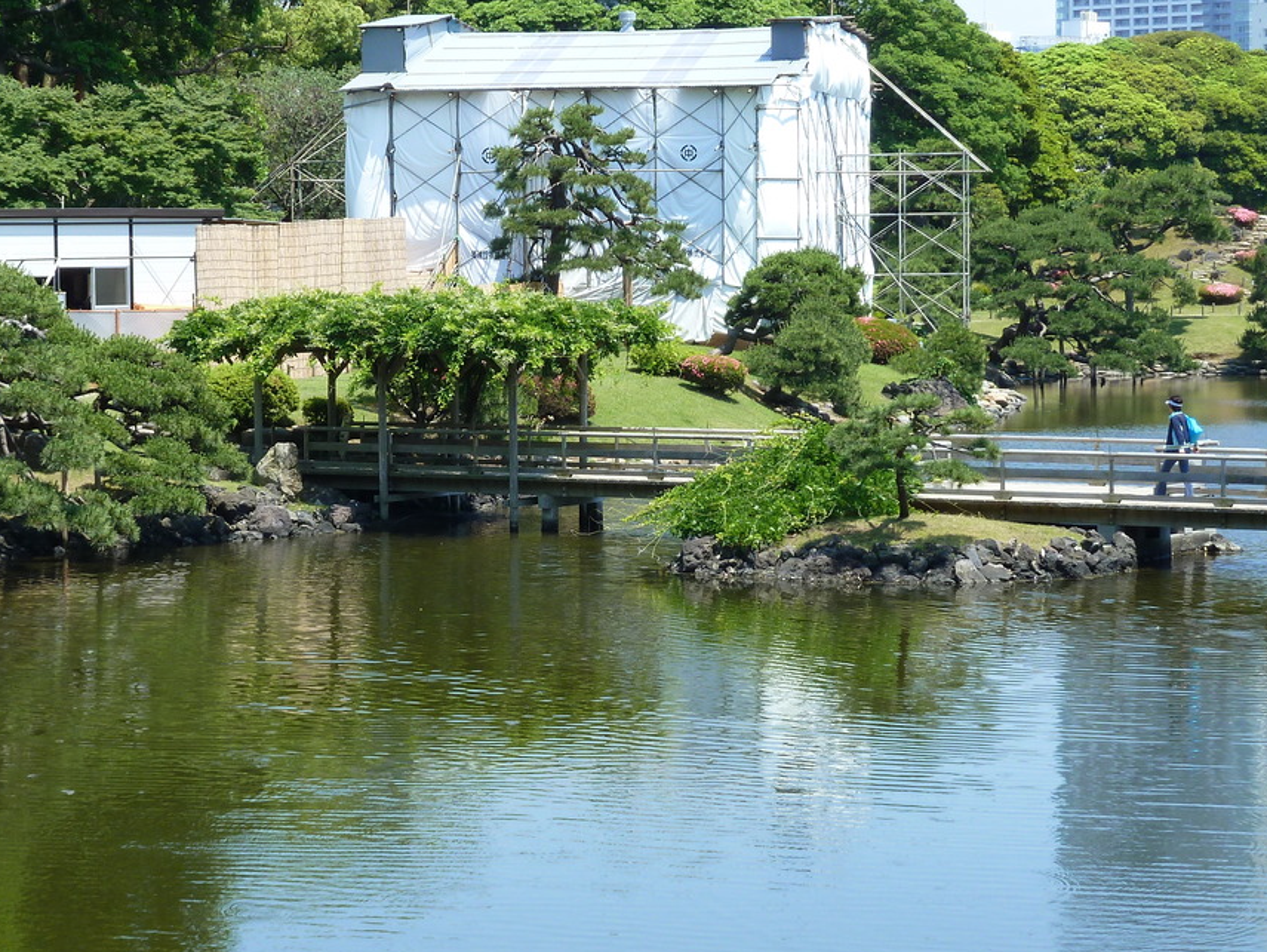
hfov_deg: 19.4
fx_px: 3698
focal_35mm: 101
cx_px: 422
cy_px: 442
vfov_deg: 14.7
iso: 80
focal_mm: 11.9
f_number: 4.1
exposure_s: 1/250
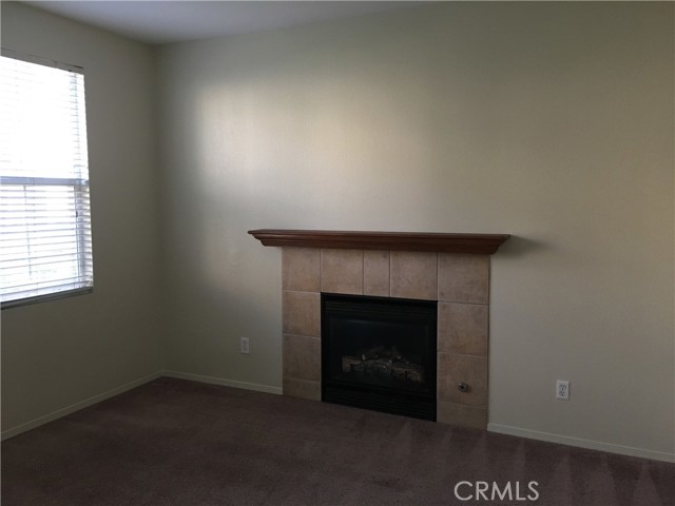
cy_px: 253
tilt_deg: -4.9
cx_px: 338
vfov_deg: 48.2
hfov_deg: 61.7
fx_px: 565
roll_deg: +0.2
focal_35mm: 29
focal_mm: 4.15
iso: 64
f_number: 2.2
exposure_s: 1/15
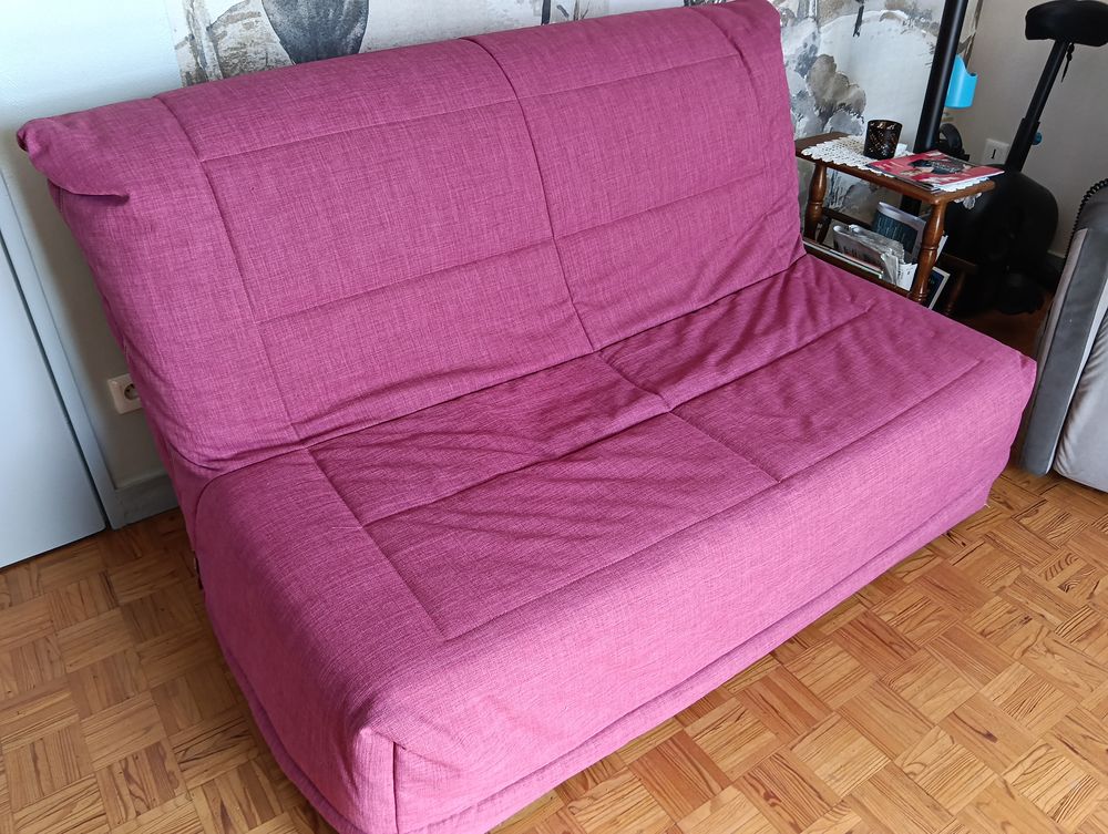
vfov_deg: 53.2
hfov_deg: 67.2
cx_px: 554
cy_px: 417
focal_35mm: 26
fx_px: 833
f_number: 1.8
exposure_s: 1/50
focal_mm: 3.96
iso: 428
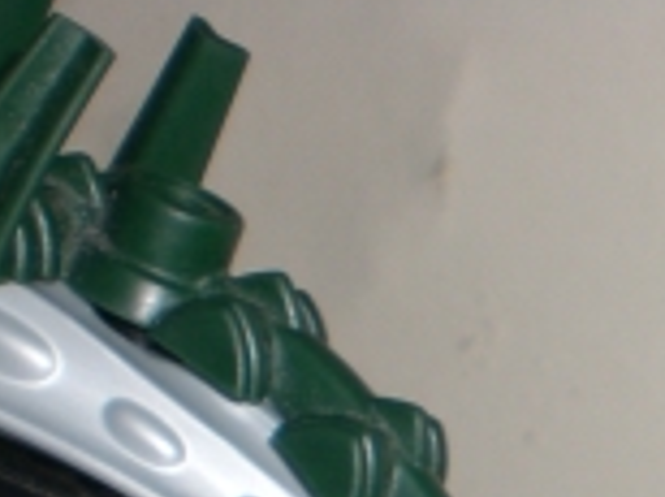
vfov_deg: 8.8
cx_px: 1192
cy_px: 1029
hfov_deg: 11.6
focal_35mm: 158
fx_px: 3031
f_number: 4.4
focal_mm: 6.3
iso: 50
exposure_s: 1/60
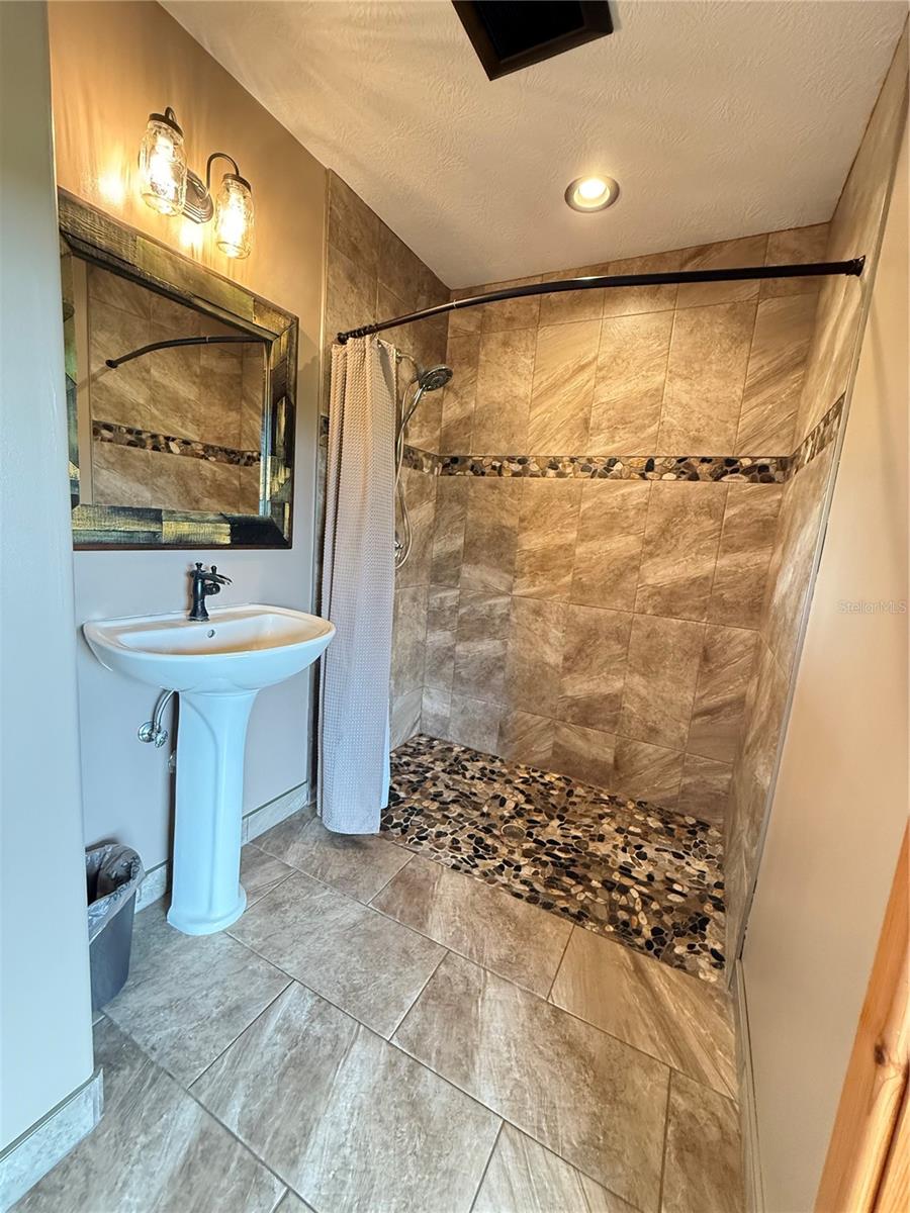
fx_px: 491
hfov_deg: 85.7
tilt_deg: -7.7
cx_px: 455
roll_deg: -4.9
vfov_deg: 102.1
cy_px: 606
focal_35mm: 14
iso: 640
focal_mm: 2.22
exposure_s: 1/60
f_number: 2.2
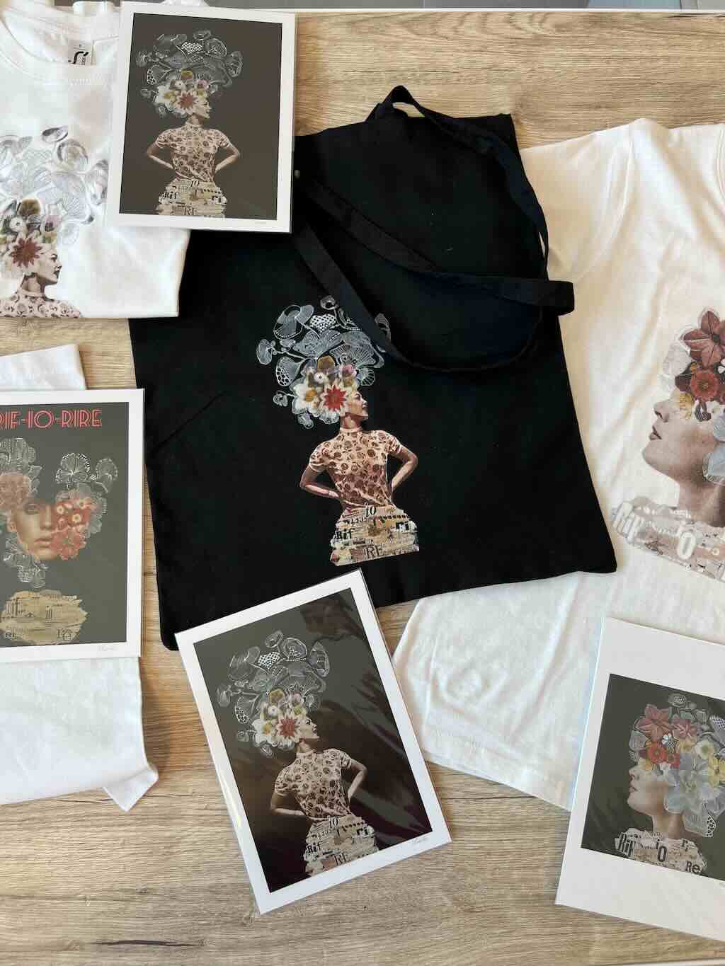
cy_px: 483
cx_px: 362
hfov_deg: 53.1
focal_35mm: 26
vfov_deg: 67.3
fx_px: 726
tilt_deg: -80.6
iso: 40
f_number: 1.5
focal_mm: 5.7
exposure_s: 1/100
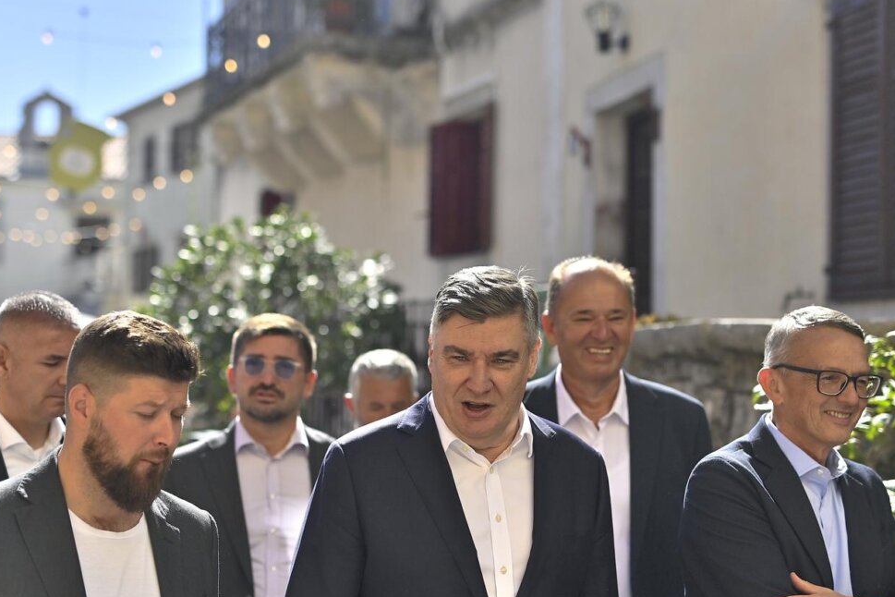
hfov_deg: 31.0
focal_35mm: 65
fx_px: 1616
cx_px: 452
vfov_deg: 20.9
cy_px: 299
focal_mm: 50
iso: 125
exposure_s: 1/8000
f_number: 2
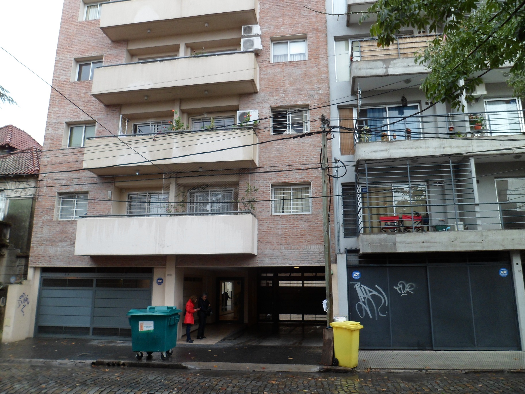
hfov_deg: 67.3
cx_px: 262
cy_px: 197
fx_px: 394
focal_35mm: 26
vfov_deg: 53.1
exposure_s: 1/60
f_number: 3.3
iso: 80
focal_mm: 4.9
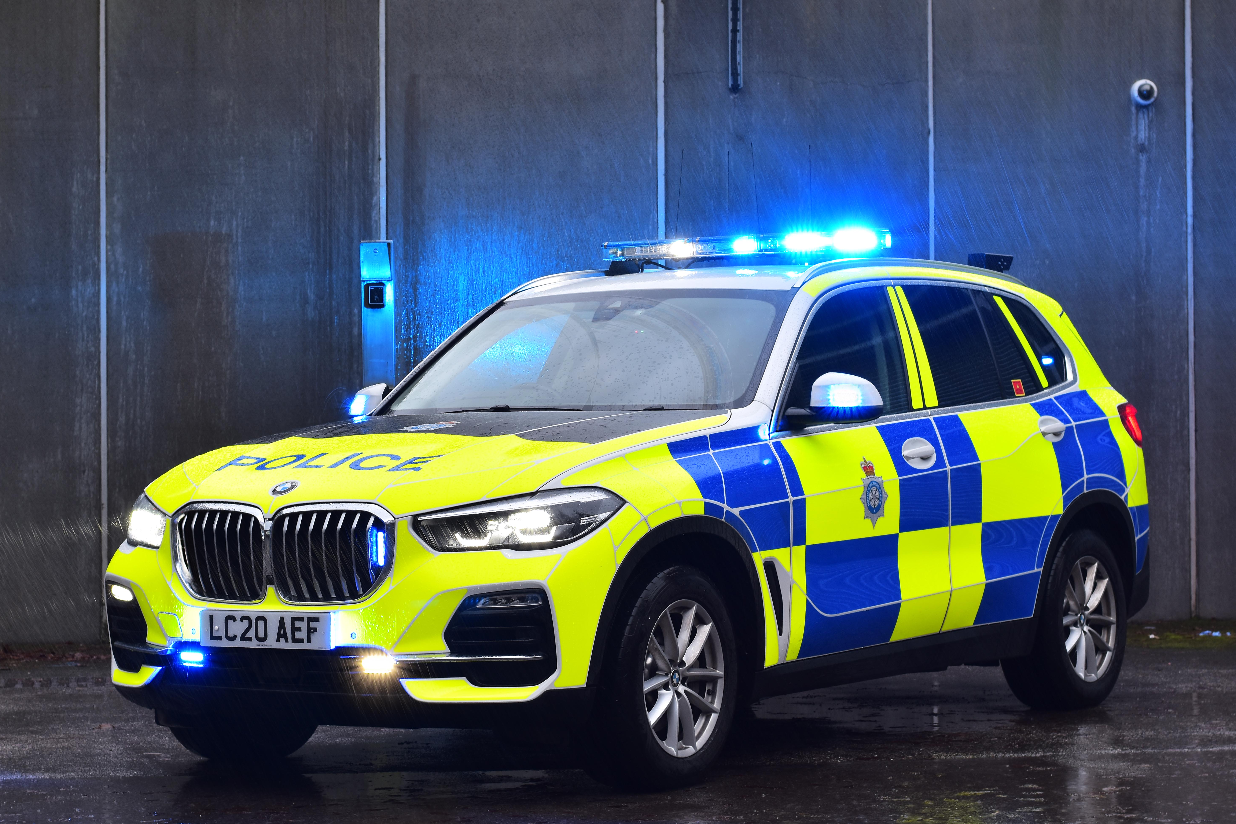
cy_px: 416
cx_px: 622
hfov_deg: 26.3
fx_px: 2643
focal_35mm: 77
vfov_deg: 17.7
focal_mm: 50
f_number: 5.6
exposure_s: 1/8
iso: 100
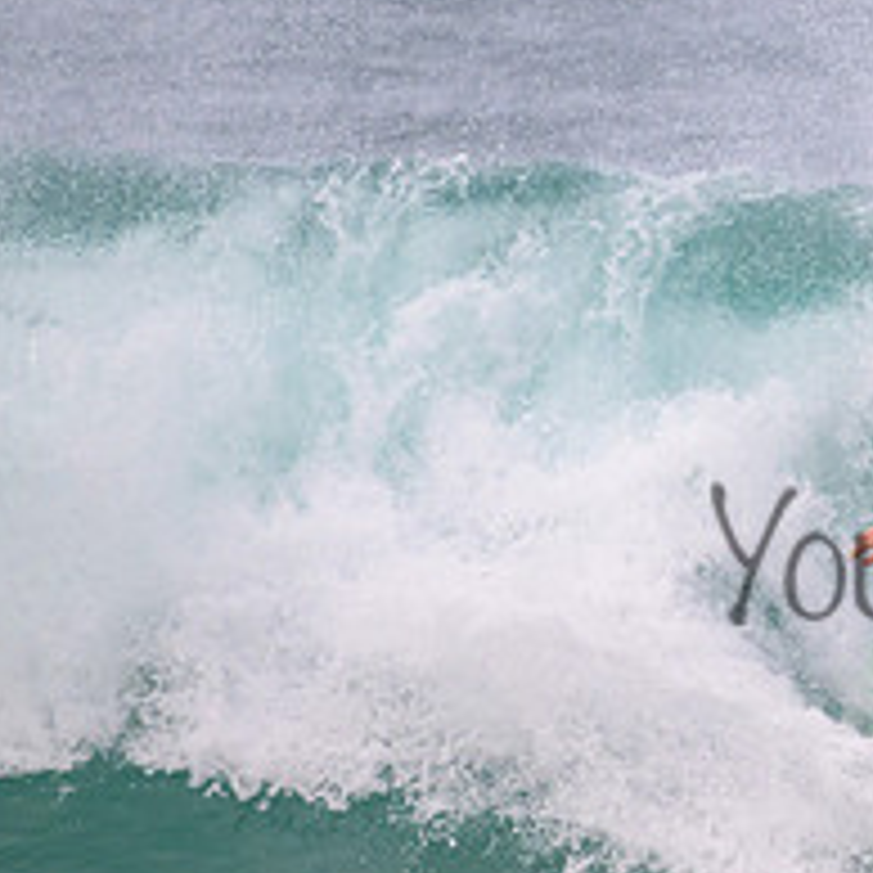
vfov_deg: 0.9
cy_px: 515
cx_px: 1174
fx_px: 58150
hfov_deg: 0.9
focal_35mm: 2038
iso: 1250
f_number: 11
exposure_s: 1/2000
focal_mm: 800
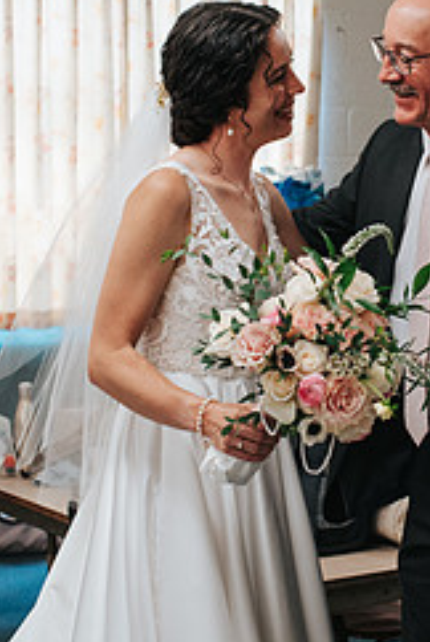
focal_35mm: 98
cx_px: 320
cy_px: 244
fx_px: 1751
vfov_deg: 20.8
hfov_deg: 14.0
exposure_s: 1/125
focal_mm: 35
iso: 720
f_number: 3.2
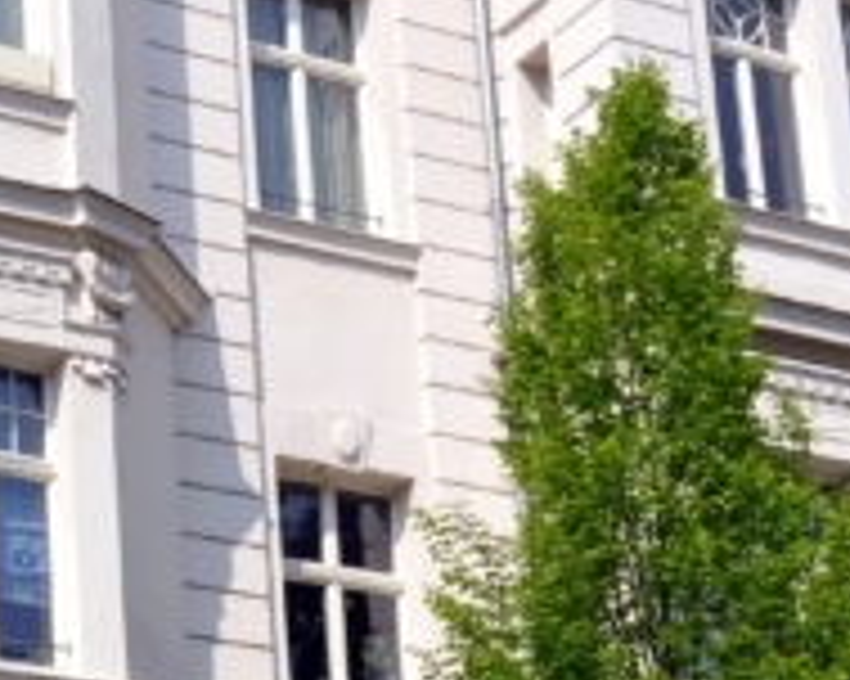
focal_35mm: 120
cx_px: 418
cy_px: 185
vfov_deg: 12.8
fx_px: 3015
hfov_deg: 16.0
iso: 200
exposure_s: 1/160
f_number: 13
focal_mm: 21
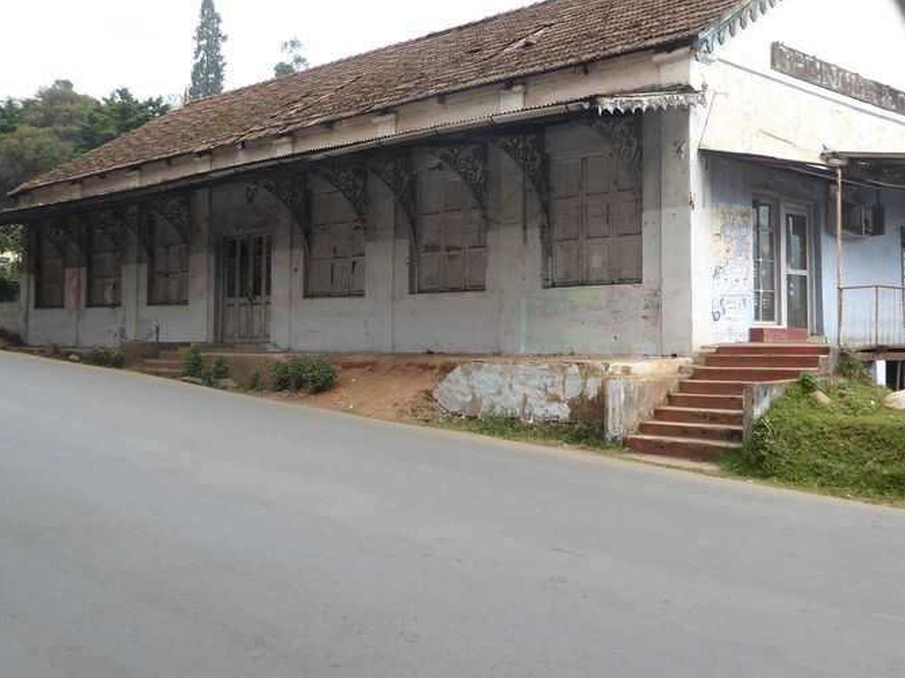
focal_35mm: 43
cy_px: 294
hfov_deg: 43.8
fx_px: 1124
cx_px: 493
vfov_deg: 33.5
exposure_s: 1/200
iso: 80
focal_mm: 6.3
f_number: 3.7
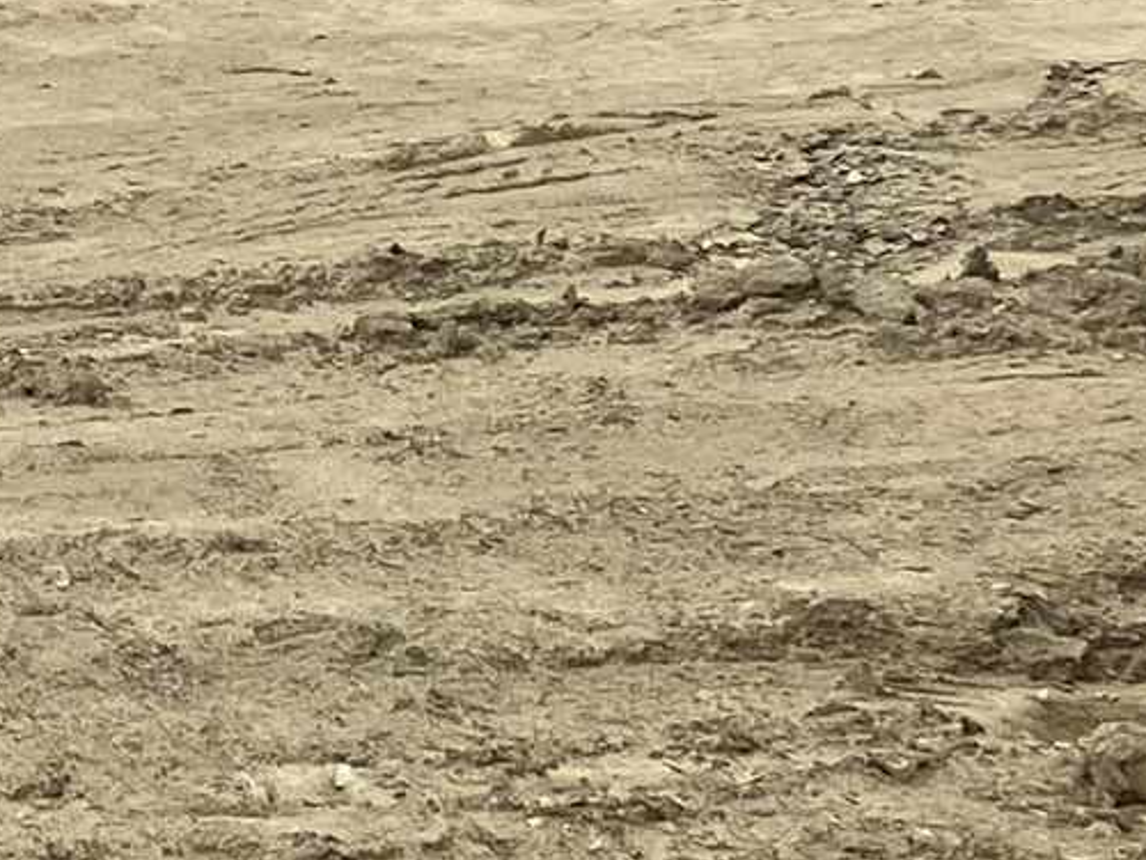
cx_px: -1465
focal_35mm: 172
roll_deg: +0.9
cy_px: -1225
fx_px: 5694
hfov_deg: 10.2
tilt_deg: +4.2
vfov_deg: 8.0
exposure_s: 1/704
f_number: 1.8
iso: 32
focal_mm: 3.99
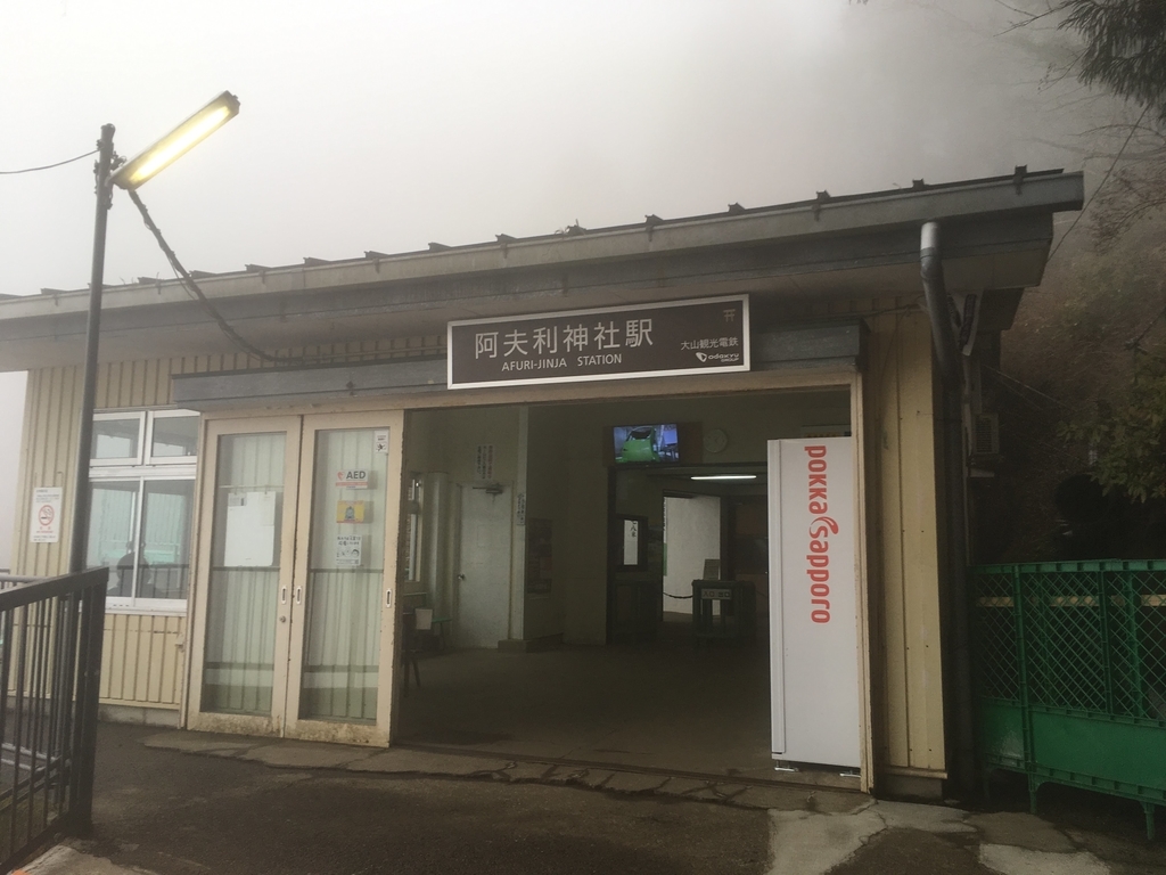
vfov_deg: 48.2
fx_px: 977
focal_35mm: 29
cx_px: 583
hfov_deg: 61.7
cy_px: 438
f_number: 2.2
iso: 25
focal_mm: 4.15
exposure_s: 1/120
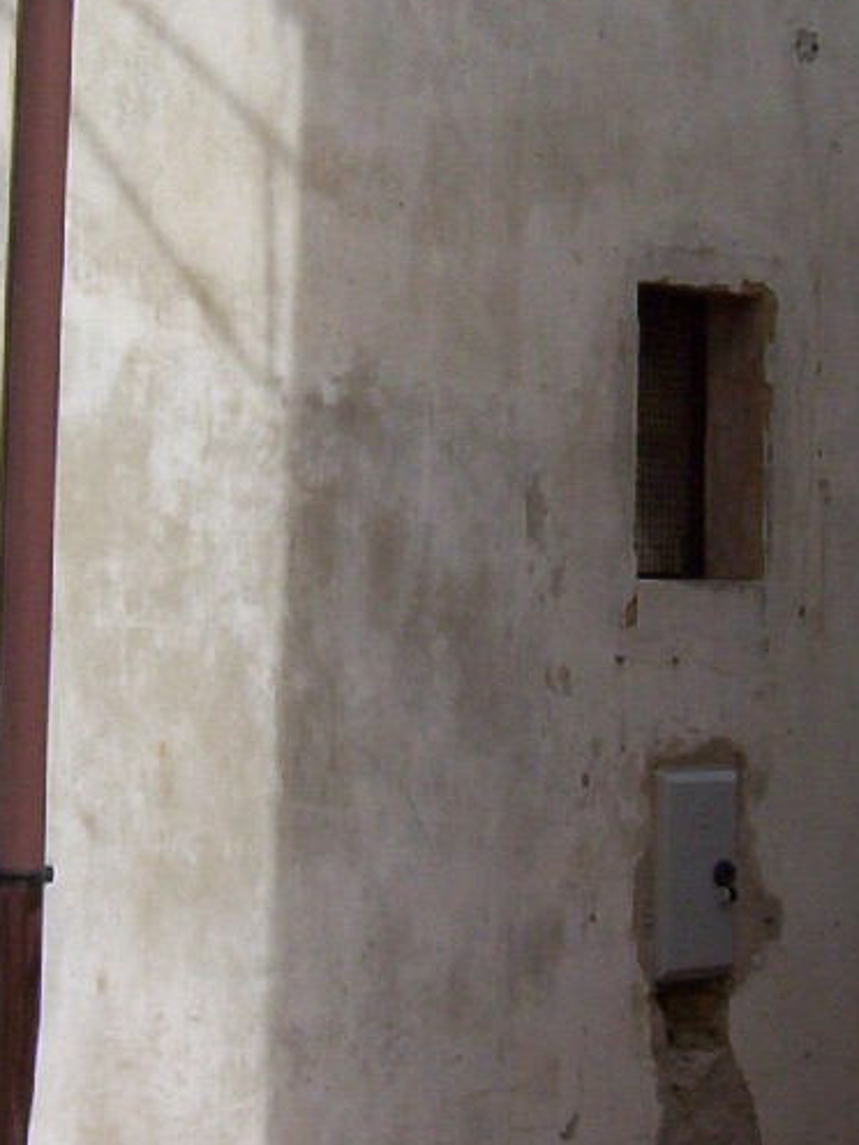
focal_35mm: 86
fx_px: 2845
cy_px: 427
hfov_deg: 17.1
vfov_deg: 22.7
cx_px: 575
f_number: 5.24
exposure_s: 1/772
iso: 100
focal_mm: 5.54
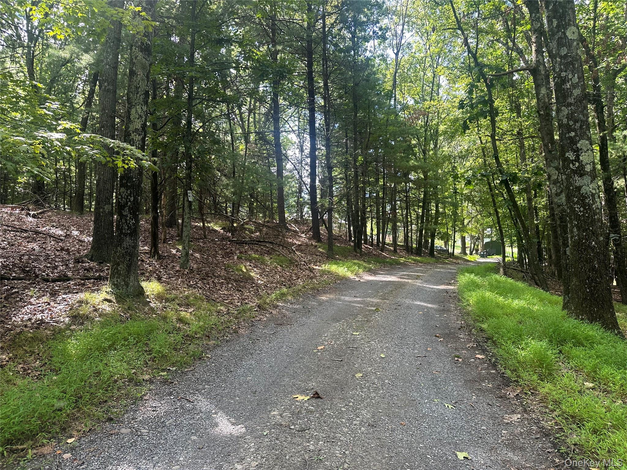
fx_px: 435
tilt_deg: +0.5
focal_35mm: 24
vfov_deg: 56.8
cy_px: 235
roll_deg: -0.9
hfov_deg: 71.6
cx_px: 314
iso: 64
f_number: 1.78
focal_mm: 6.86
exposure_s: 1/130
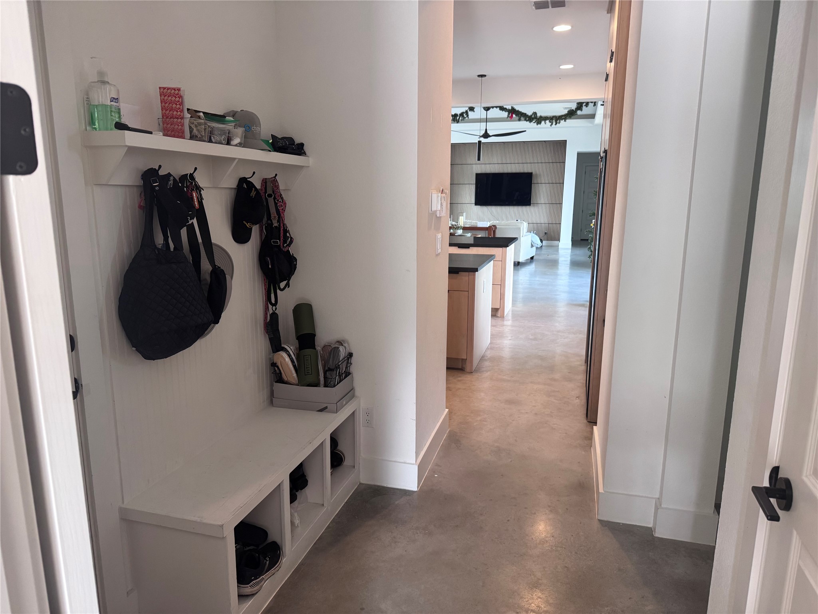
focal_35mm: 24
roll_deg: -0.2
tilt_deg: -11.6
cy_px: 307
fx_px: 567
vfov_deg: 56.8
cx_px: 409
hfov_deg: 71.6
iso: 200
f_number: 1.78
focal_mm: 6.76
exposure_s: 1/120
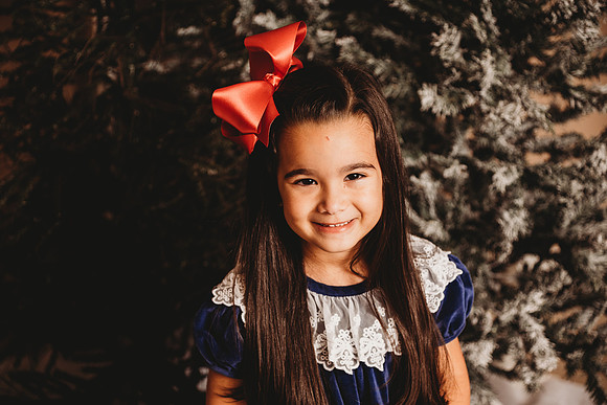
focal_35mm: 66
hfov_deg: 30.5
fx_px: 1113
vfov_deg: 20.6
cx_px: 304
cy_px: 202
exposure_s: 1/160
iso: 100
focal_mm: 66
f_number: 4
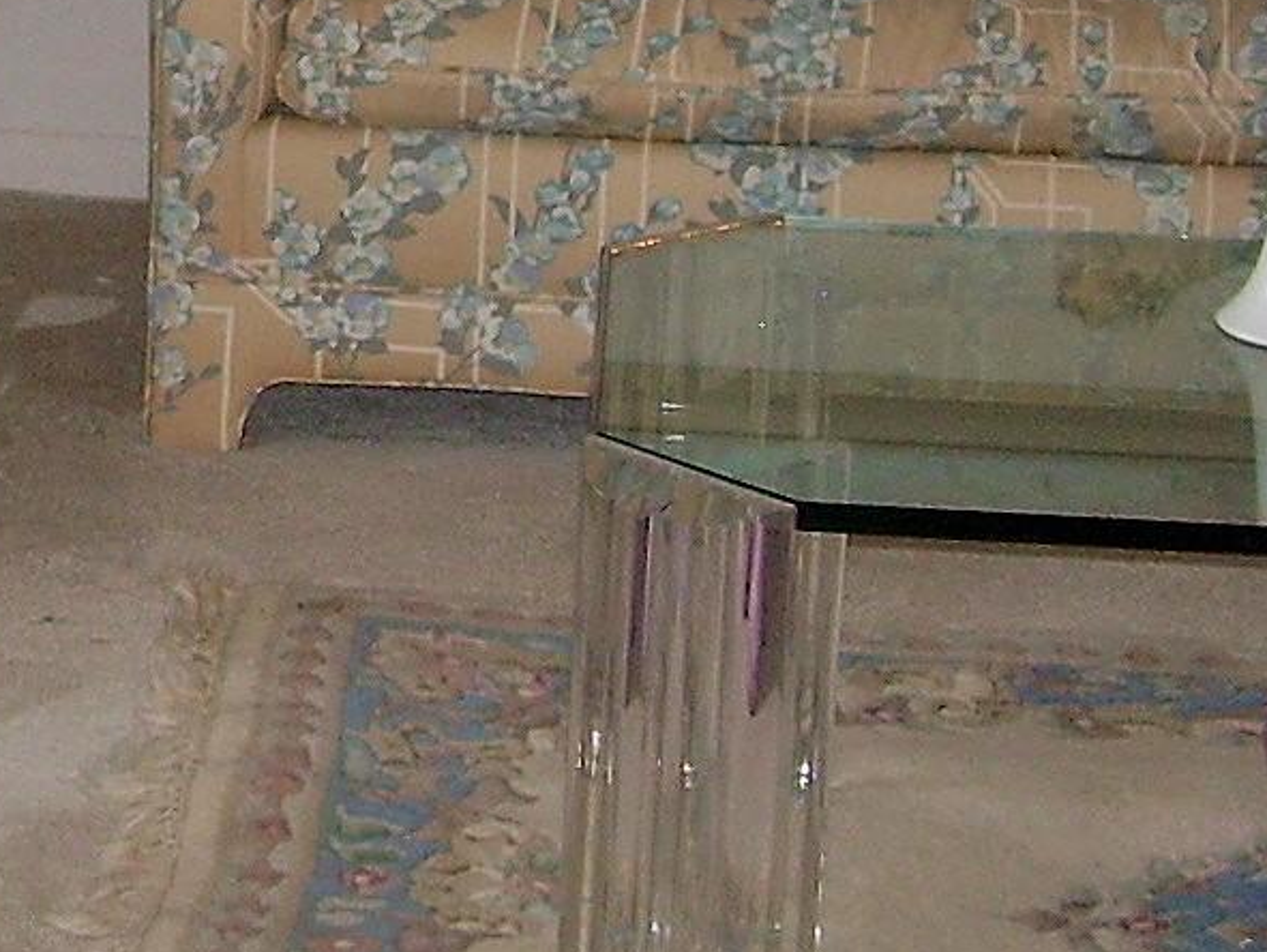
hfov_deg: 13.1
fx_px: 5347
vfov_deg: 9.9
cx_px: -304
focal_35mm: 146
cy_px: -401
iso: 59
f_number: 2.8
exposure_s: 1/60
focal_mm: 6.3
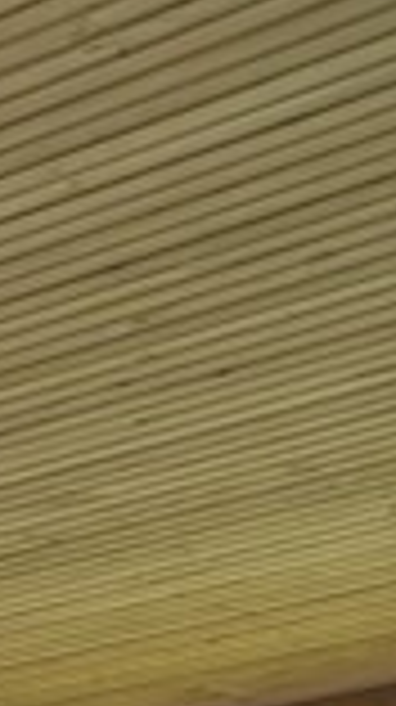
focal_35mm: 116
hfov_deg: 5.2
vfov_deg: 14.8
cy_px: 1461
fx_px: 2171
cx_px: -1978
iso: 400
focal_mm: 16
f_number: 8
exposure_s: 1/250
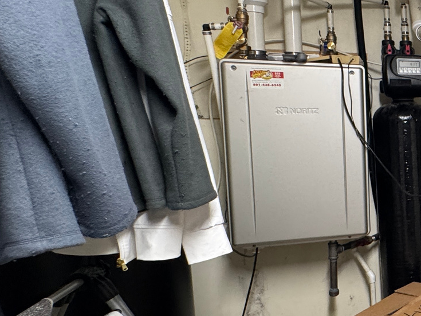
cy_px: 158
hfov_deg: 32.8
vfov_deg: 36.8
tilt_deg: -7.1
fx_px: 474
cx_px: 569
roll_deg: -2.0
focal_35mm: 39
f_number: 2.2
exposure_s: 1/120
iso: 320
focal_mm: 2.22
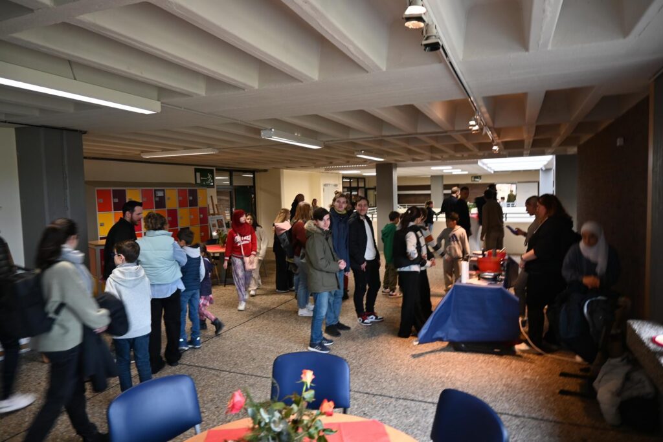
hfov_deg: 73.7
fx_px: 442
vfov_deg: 53.1
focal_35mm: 24
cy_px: 221
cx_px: 332
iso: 450
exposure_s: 1/25
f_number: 3.5
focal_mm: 16
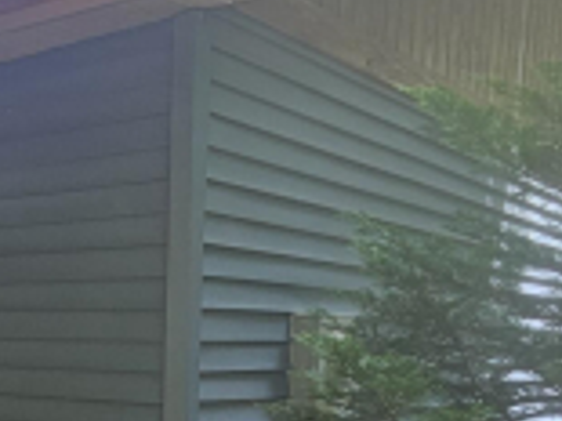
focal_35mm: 56
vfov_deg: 24.4
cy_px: 457
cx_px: -5
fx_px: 908
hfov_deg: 31.6
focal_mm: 2.2
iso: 50
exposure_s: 1/156
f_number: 2.2
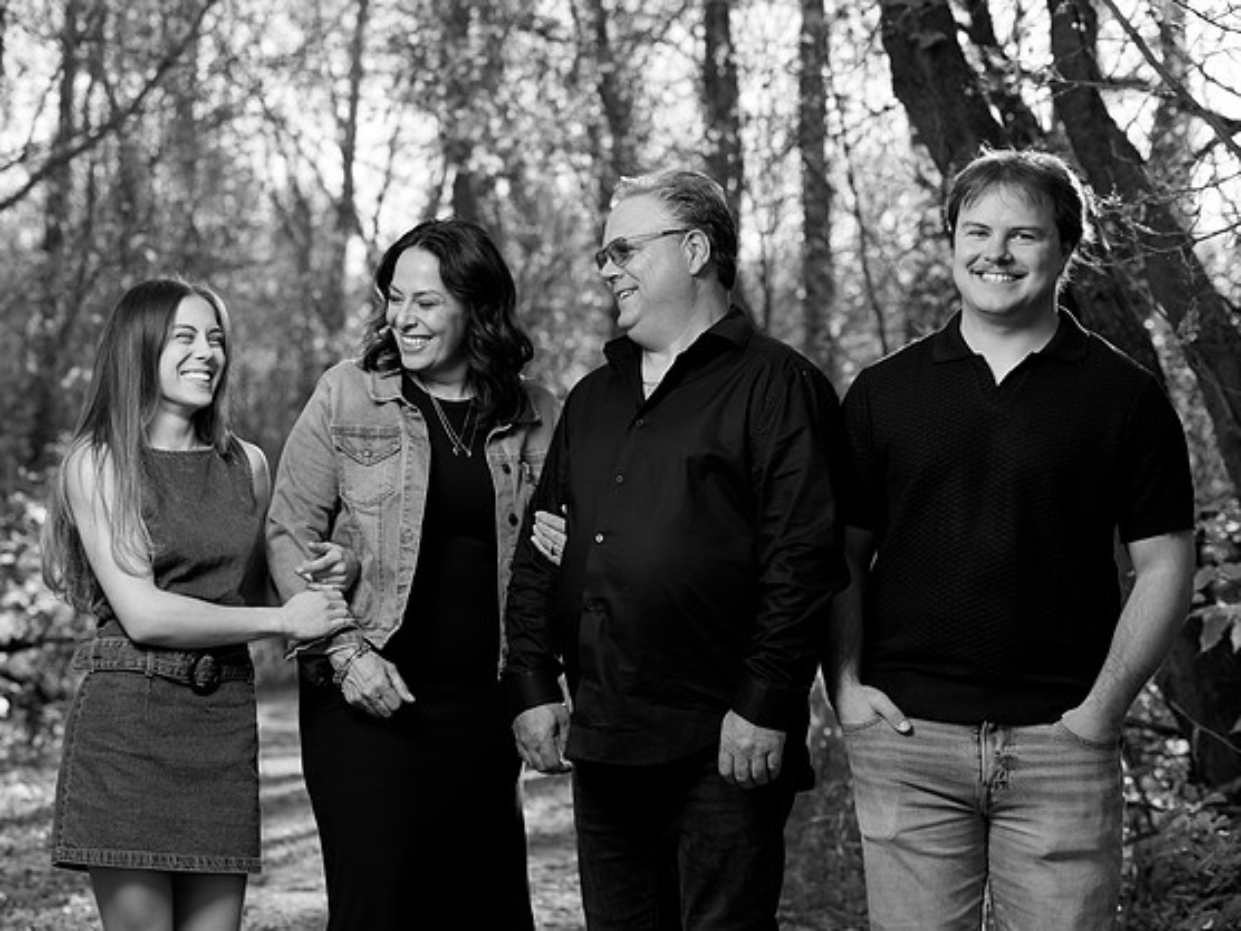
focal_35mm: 77
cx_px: 517
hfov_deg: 25.3
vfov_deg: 19.1
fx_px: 2760
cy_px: 492
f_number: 3.5
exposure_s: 1/160
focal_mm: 67
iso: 400
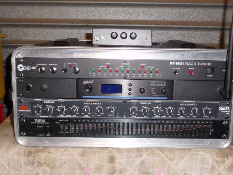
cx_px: 116
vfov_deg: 30.9
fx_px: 316
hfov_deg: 40.4
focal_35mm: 47
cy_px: 88
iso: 100
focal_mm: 4.7
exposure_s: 1/8
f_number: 3.3
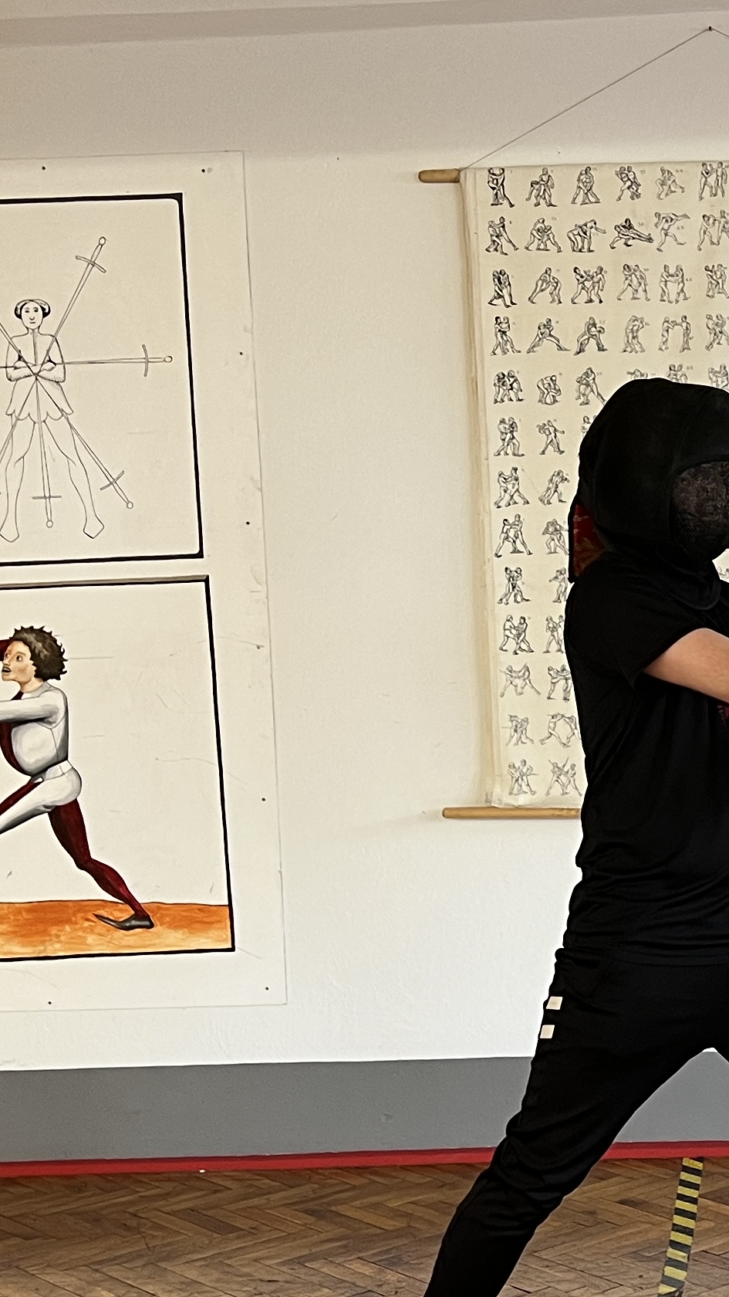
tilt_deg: -5.8
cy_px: 757
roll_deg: +1.1
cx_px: 683
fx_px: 2337
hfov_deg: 17.4
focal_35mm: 68
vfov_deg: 30.9
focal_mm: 5.7
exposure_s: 1/50
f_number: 1.5
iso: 100
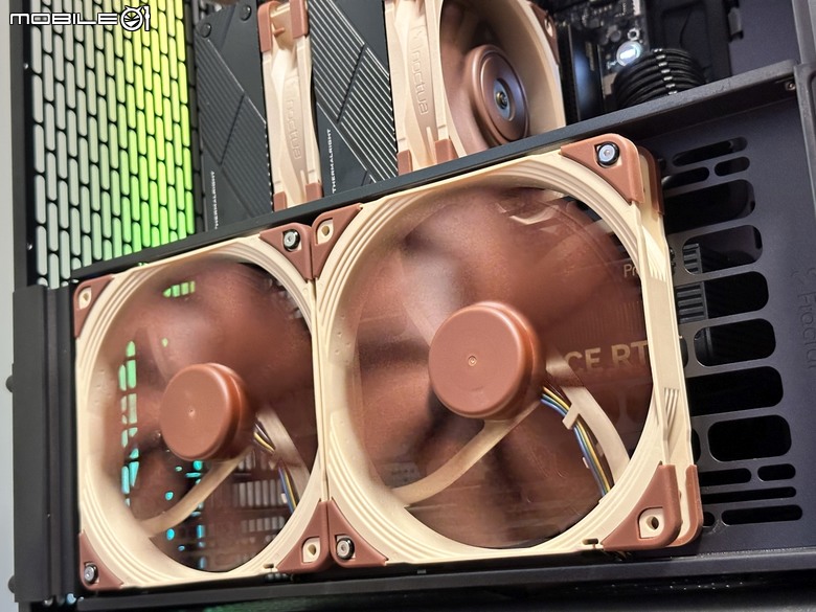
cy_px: 306
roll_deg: +4.1
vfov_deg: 30.3
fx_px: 1131
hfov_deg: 39.7
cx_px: 408
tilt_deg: +11.1
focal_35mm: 48
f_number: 1.78
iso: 500
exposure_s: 1/40
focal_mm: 6.86
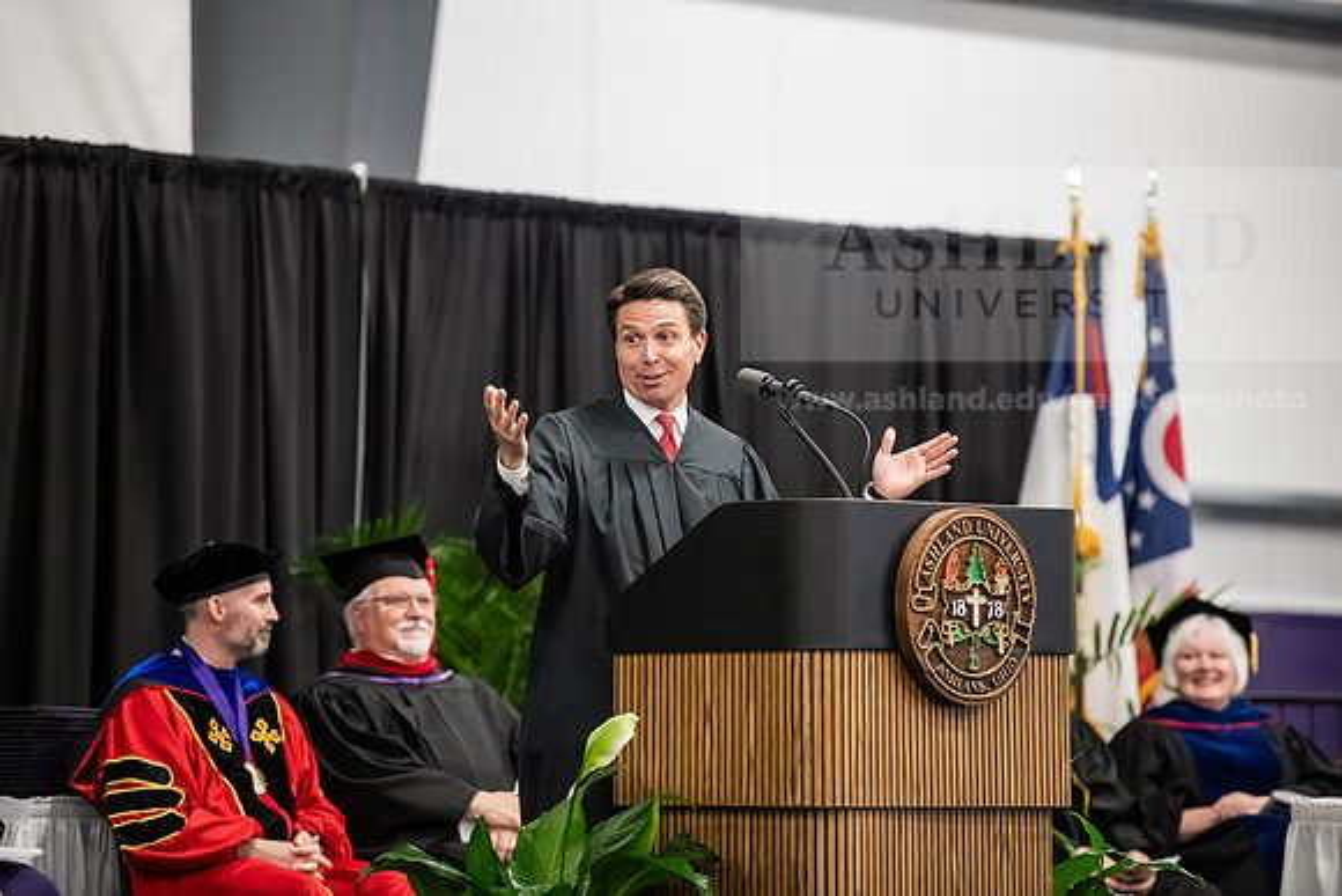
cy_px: 448
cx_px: 671
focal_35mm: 185
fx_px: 6898
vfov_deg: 7.4
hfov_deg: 11.1
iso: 4000
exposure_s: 1/200
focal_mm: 185
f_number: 3.2
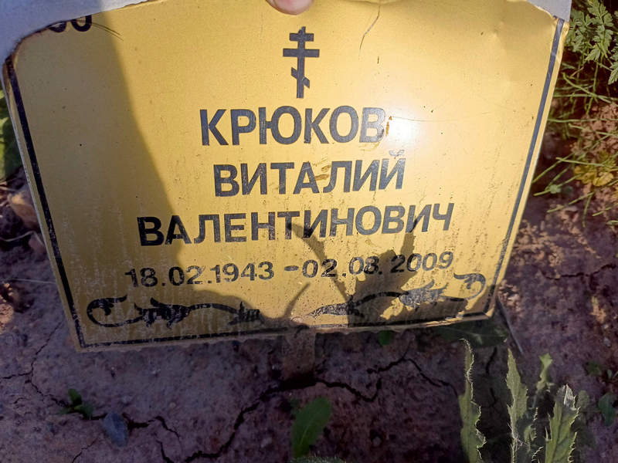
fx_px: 446
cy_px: 232
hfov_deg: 69.4
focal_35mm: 25
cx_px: 309
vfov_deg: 54.9
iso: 117
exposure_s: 1/1984
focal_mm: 4.76
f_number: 1.69
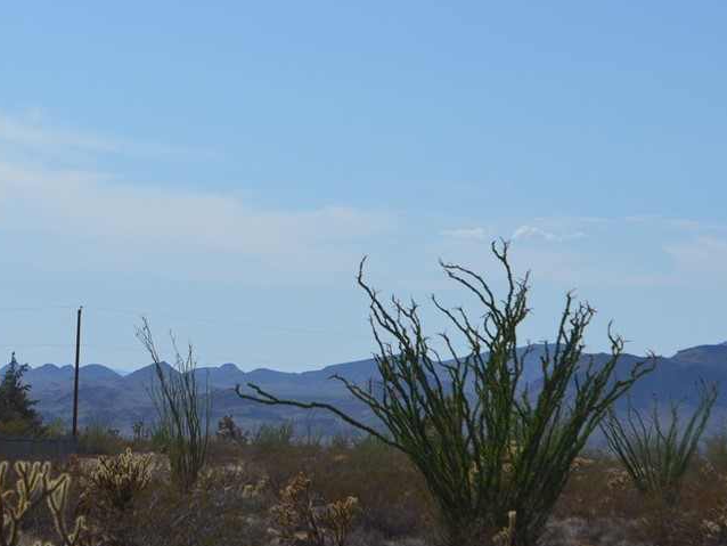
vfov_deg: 11.0
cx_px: 277
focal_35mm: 135
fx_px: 2832
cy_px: 319
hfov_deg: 14.6
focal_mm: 55
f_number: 8
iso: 400
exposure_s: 1/2000
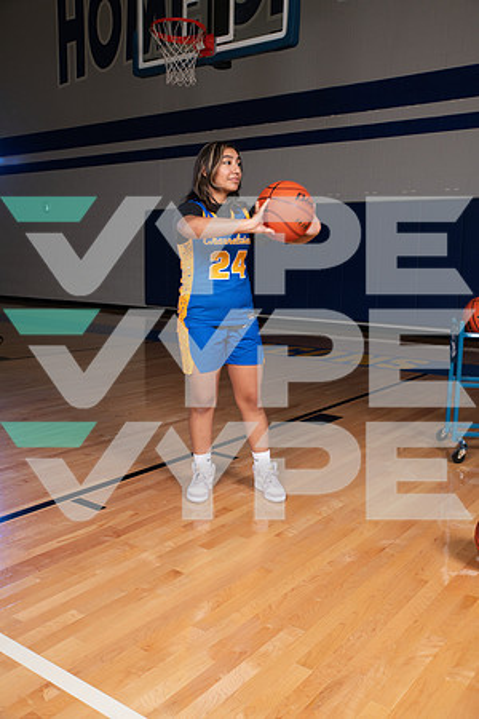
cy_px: 360
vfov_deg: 55.8
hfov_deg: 38.9
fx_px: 679
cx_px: 240
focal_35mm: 34
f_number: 7.1
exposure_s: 1/320
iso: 500
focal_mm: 34
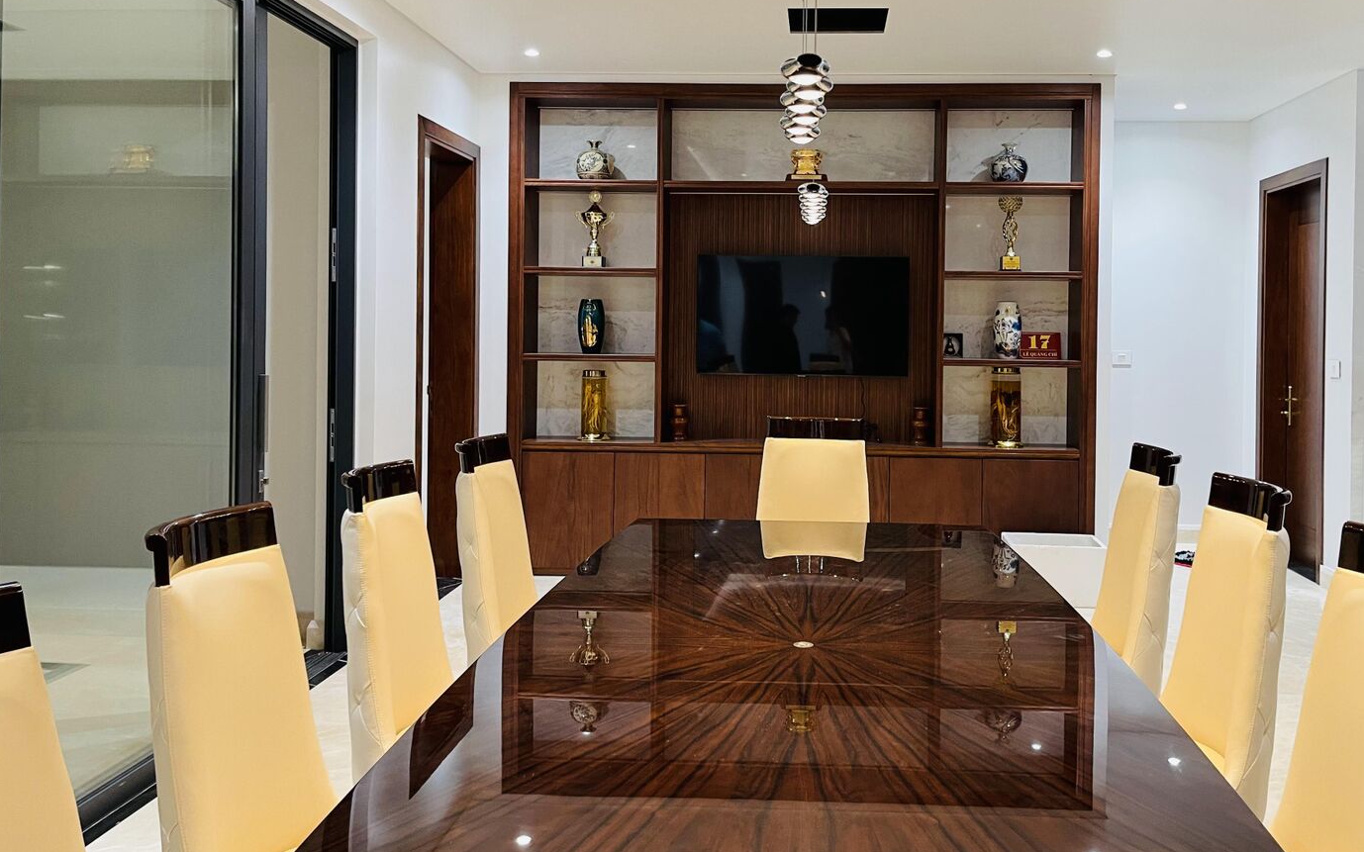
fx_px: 1152
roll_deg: -1.4
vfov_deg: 40.4
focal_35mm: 31
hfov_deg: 61.1
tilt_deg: -1.3
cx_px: 763
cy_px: 341
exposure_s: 1/50
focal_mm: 5.1
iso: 125
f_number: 1.6
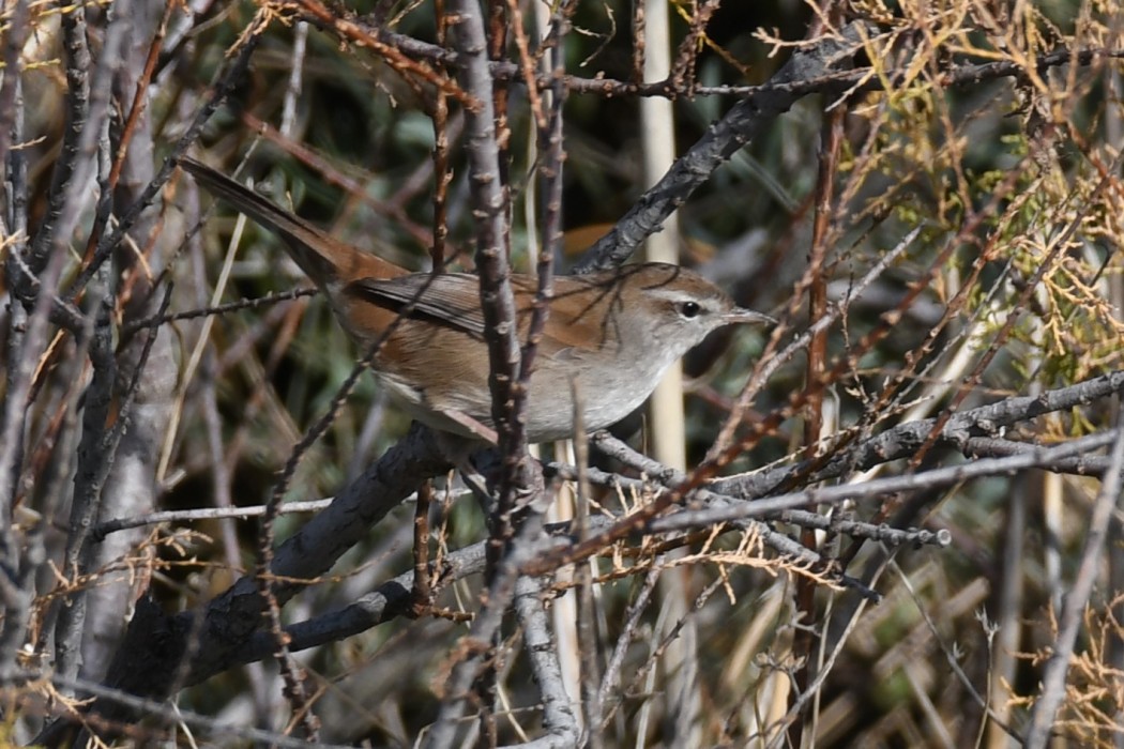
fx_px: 19200
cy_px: 374
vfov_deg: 2.2
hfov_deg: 3.4
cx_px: 562
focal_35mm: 615
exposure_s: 1/640
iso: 200
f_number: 7.1
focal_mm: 410
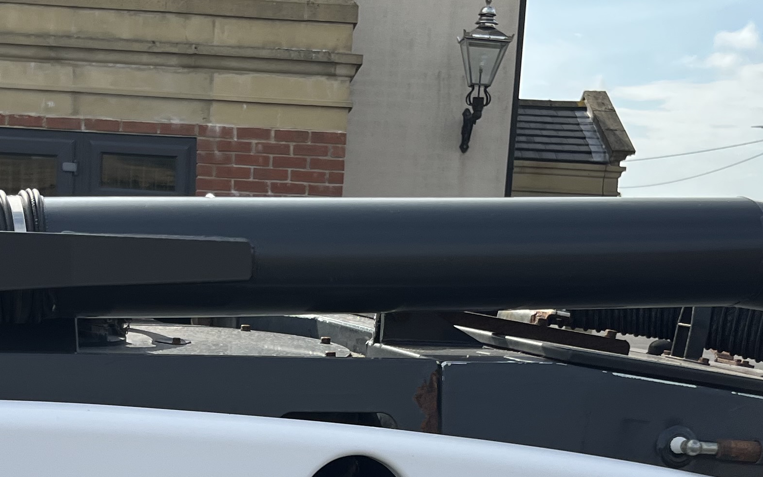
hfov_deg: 28.9
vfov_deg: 17.6
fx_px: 1476
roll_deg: -4.2
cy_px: 539
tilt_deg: -11.5
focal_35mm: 71
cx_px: 295
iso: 50
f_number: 1.6
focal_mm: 5.1
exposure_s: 1/2688
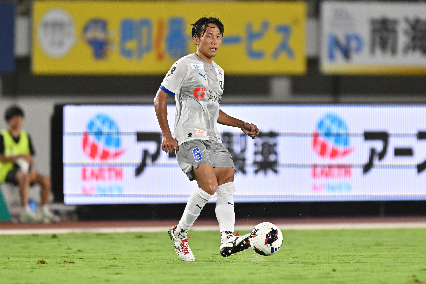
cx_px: 213
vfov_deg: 1.6
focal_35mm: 840
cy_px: 142
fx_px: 9937
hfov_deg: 2.5
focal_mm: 560
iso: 2500
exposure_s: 1/2000
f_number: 4
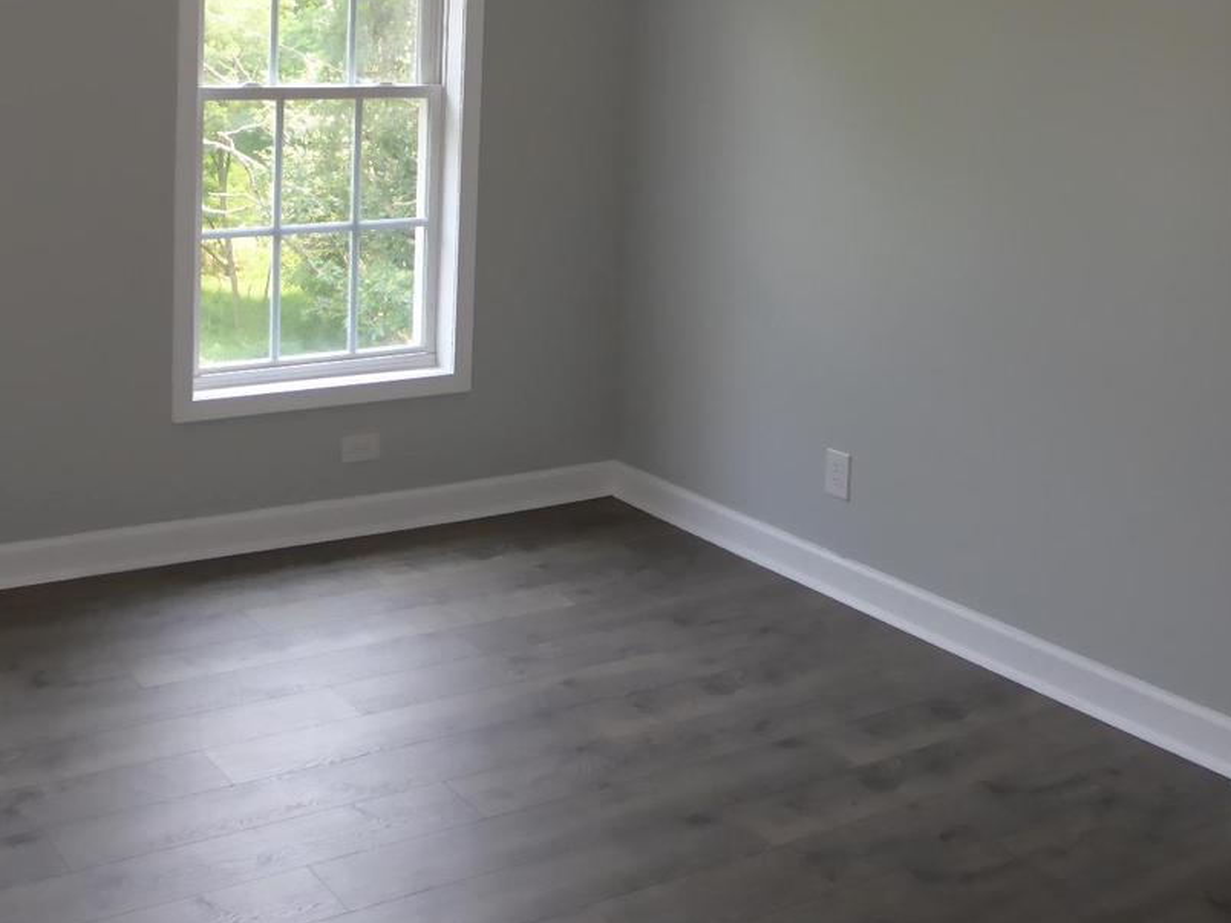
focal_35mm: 43
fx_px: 1529
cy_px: 150
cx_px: 282
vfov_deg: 32.4
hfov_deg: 42.3
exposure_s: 1/60
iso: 200
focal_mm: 4.3
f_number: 4
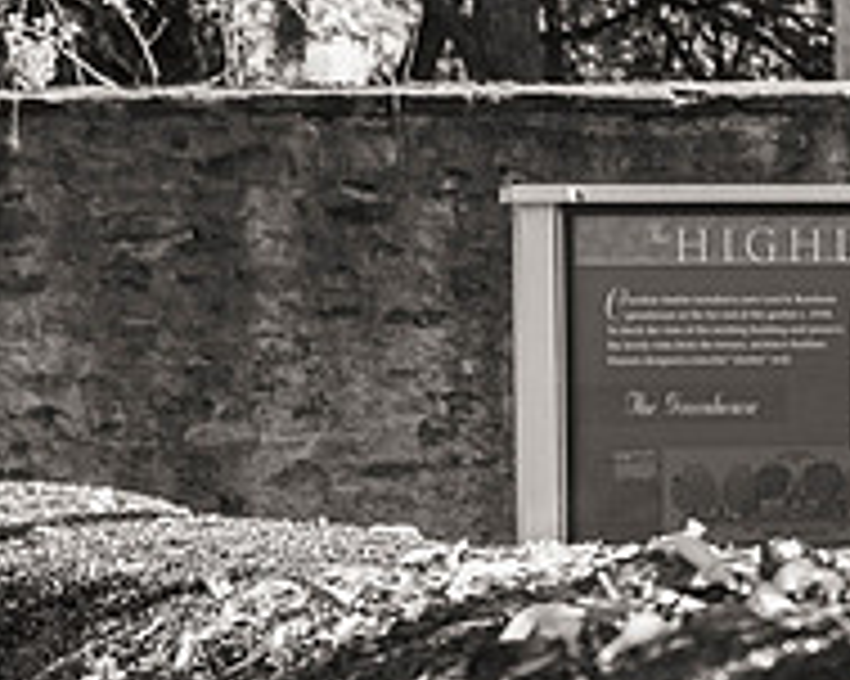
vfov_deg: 7.2
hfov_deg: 8.9
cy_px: 583
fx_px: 5381
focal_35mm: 214
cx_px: -343
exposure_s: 1/800
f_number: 4
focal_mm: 70
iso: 500
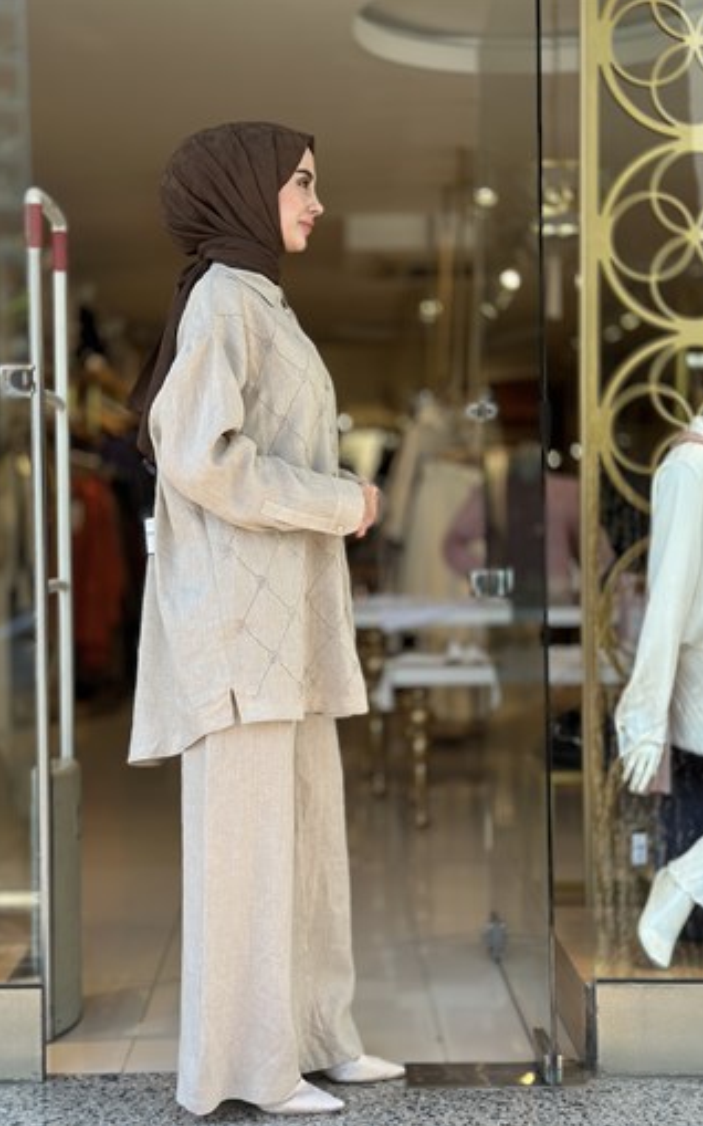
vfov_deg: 38.9
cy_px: 566
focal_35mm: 52
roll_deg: -0.1
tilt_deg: -0.9
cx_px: 285
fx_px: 1594
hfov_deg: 24.8
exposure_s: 1/428
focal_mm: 6.86
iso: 80
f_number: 1.78
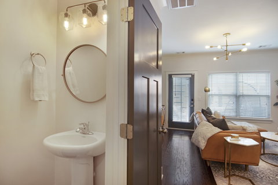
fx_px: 139
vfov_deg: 67.4
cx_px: 139
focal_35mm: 18
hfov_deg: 90.0
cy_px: 92
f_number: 4
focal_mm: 12
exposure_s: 1/125
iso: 640
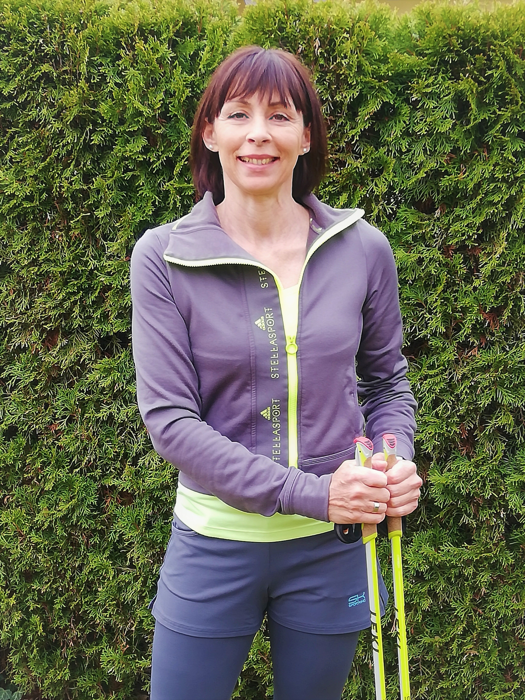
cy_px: 350
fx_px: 1335
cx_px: 262
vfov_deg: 29.4
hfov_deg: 22.3
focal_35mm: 66
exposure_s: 1/60
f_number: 2.2
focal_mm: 3.81
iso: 50
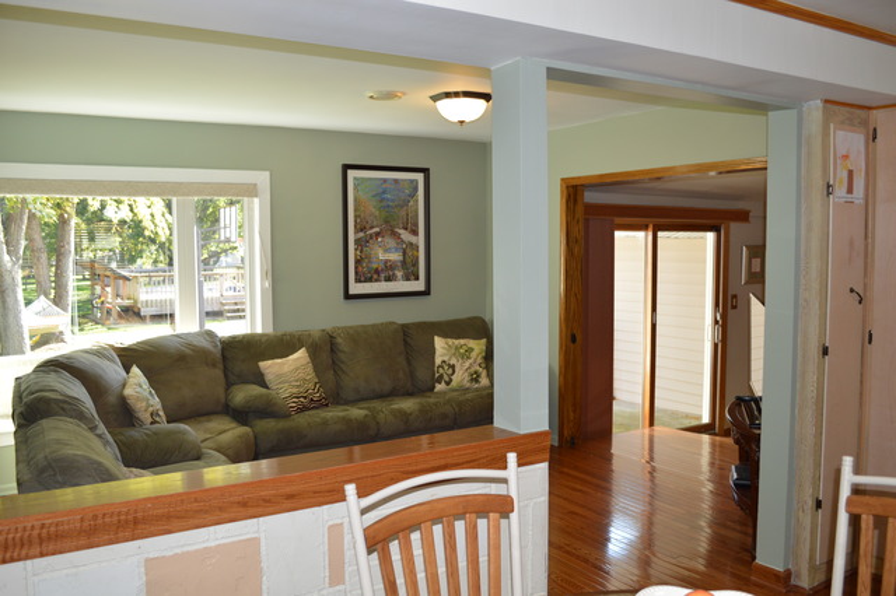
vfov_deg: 43.6
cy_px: 298
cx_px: 448
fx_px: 746
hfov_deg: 62.0
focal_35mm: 30
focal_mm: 20
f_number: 4
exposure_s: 1/100
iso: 400
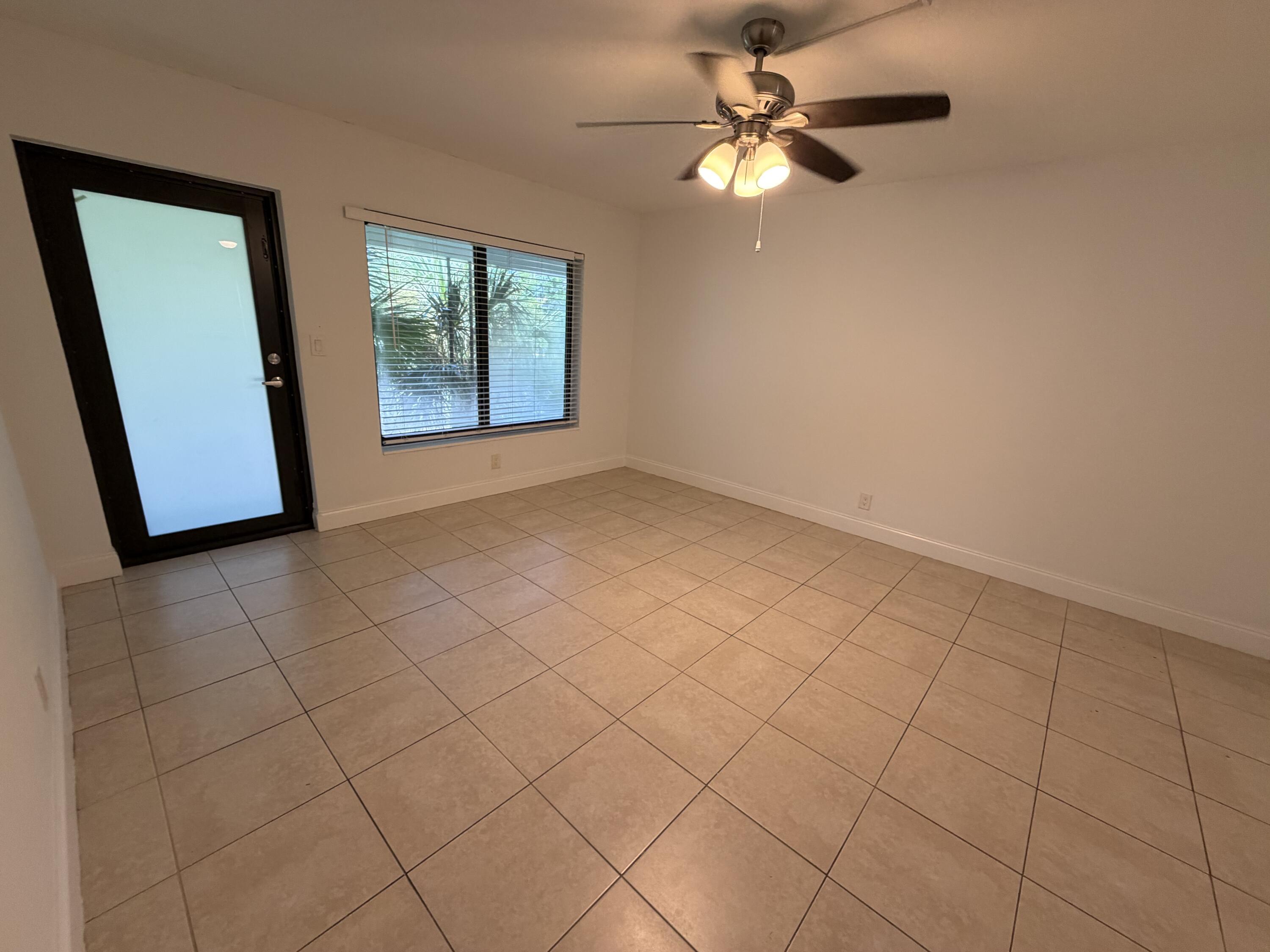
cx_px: 635
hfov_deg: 102.1
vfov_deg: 85.7
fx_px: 514
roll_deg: -3.4
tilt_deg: -15.0
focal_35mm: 14
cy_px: 476
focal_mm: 2.22
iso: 160
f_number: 2.2
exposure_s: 1/60
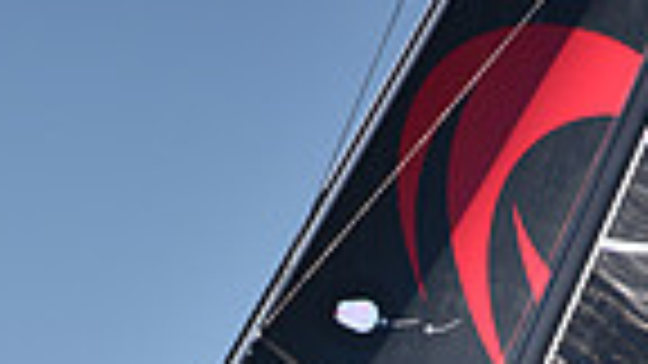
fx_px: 14502
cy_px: 1299
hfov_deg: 2.6
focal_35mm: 844
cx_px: 88
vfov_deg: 1.4
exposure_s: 1/800
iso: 250
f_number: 3.5
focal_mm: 200
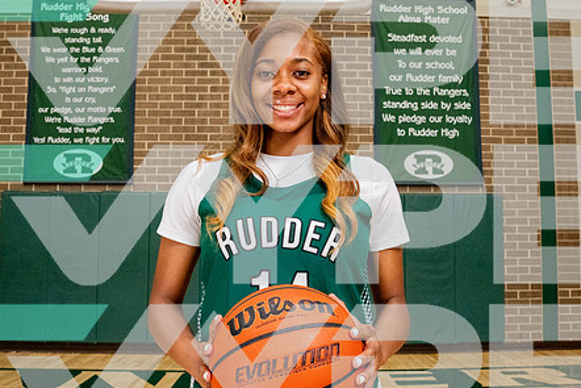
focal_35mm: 34
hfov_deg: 55.8
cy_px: 212
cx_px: 305
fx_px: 549
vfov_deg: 38.9
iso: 6400
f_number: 7.1
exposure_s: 1/320
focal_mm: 24
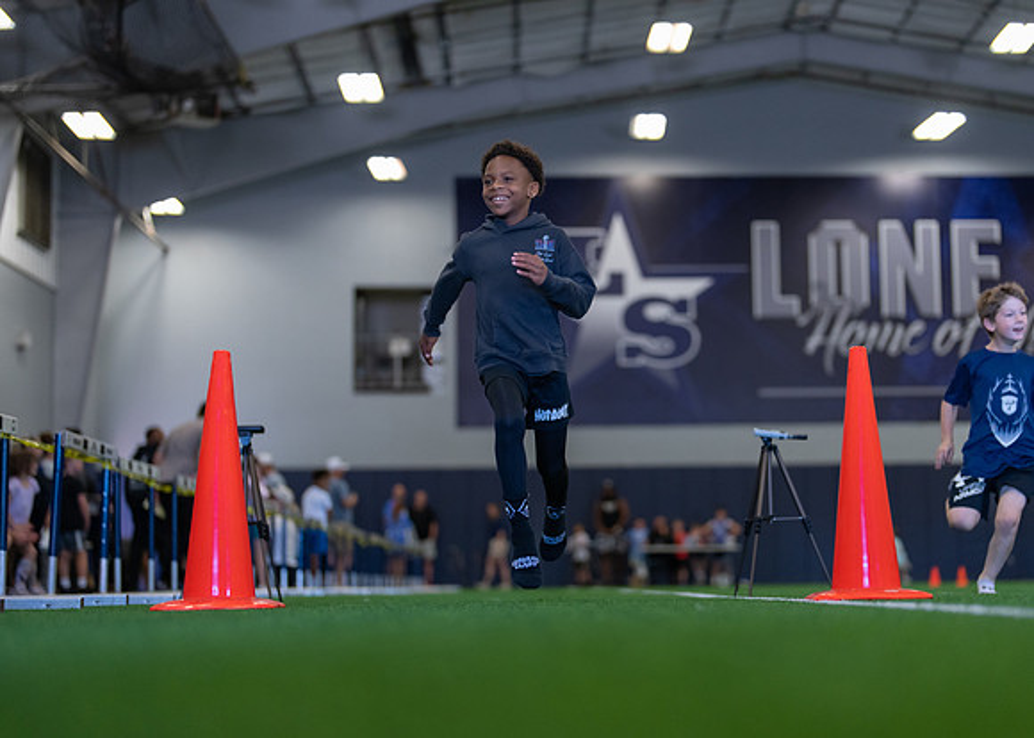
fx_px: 1845
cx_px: 571
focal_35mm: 63
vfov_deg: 22.6
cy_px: 397
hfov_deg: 31.3
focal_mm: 50
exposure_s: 1/1000
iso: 1000
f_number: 1.2
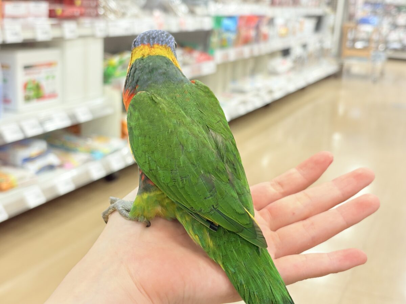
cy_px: 152
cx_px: 203
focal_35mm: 52
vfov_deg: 28.0
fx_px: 610
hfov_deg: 36.8
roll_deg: -1.5
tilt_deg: -13.1
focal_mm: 5.96
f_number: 1.6
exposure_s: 1/50
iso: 80
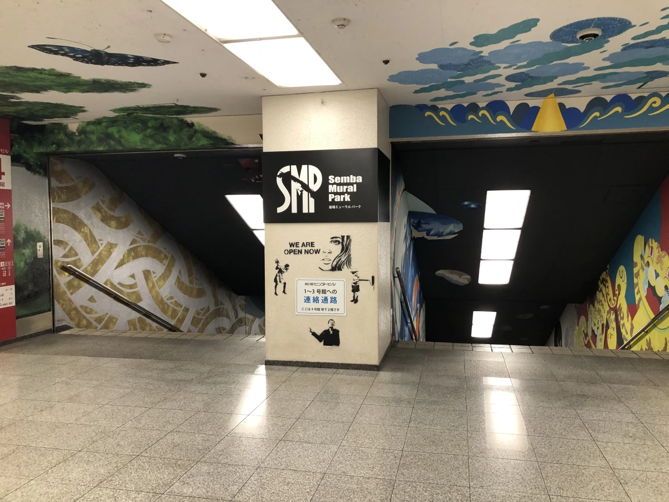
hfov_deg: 63.4
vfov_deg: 49.7
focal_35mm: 28
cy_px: 251
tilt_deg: -1.6
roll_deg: +0.6
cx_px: 334
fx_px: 541
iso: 40
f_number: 1.8
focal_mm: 4
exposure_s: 1/30
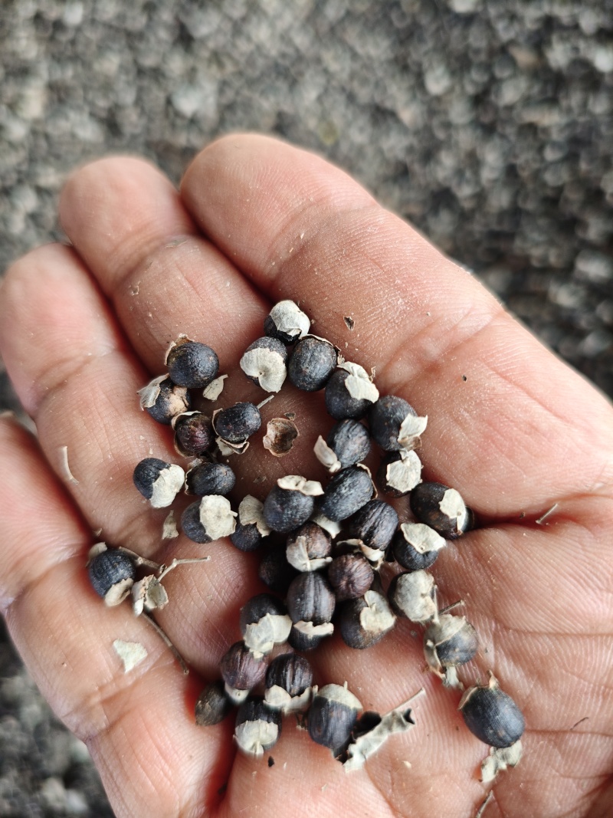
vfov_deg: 67.3
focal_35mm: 26
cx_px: 306
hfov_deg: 53.1
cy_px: 409
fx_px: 614
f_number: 1.5
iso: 100
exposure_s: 1/256
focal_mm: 4.94
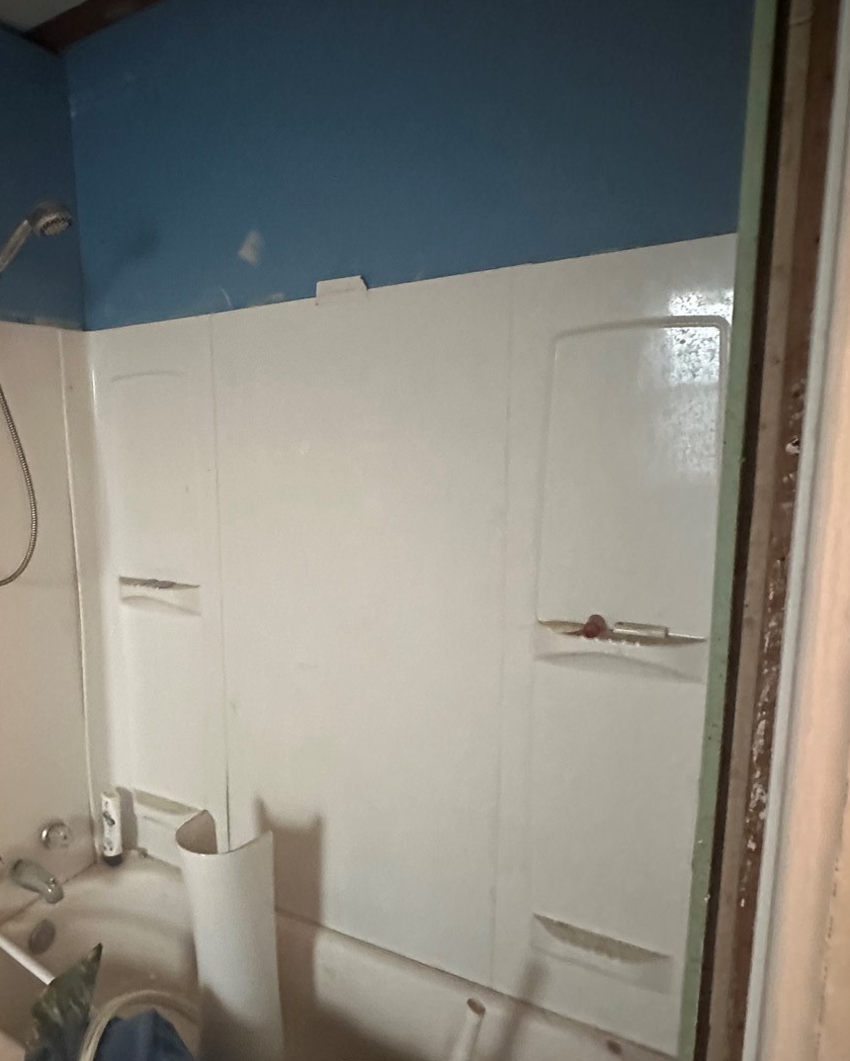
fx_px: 786
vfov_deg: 67.9
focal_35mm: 25
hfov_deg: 54.8
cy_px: 579
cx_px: 240
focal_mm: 2.22
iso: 1250
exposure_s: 1/40
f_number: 2.2
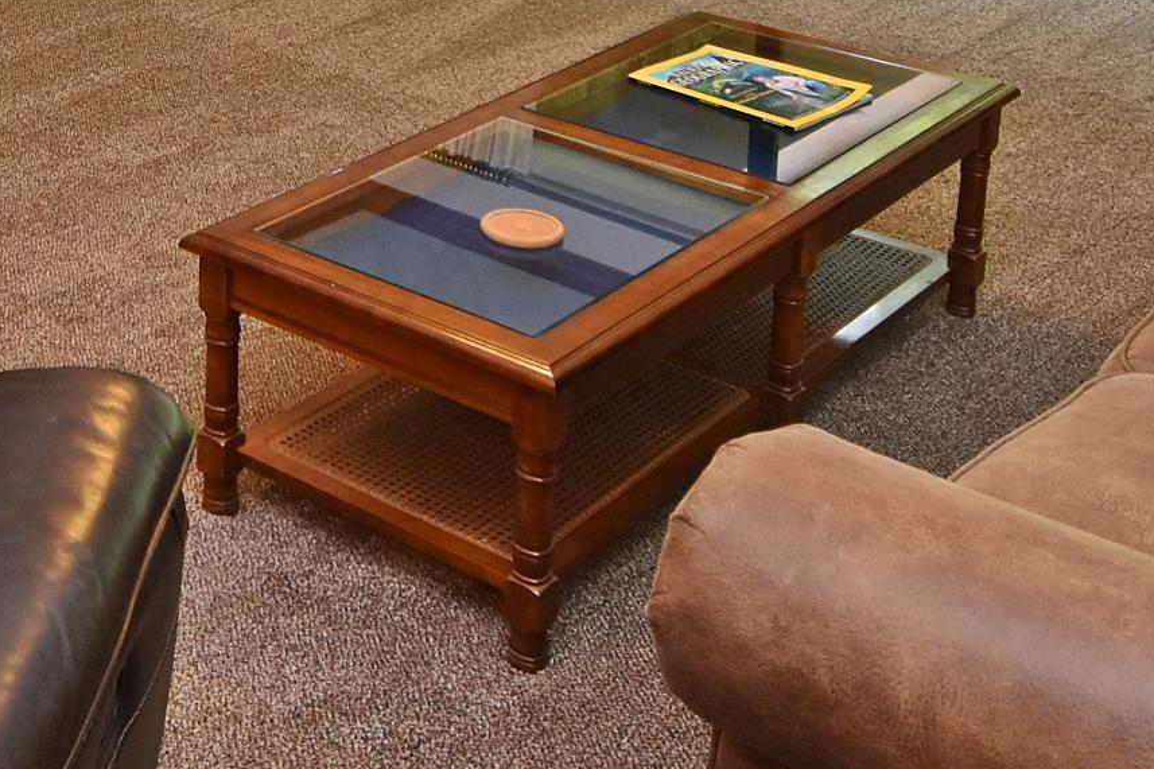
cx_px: 160
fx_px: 2019
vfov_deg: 20.1
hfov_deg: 30.7
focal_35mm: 63
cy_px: -179
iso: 800
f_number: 5
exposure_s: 1/100
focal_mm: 12
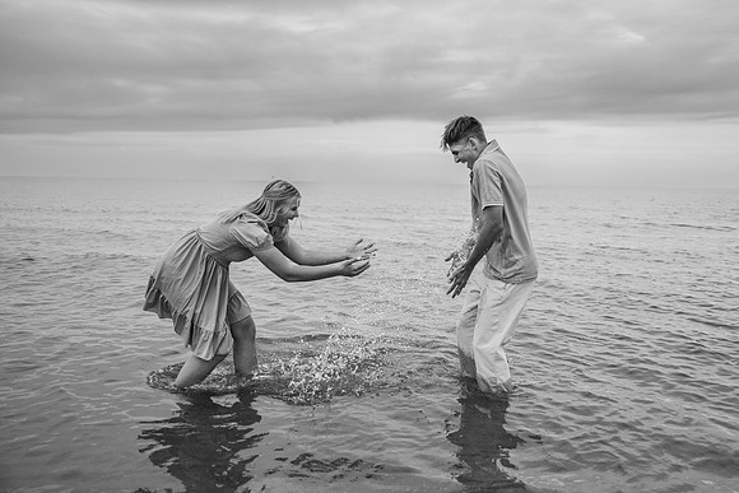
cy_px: 217
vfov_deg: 37.7
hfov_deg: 54.1
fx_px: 721
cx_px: 416
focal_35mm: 35
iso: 320
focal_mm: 31
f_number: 2.8
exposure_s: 1/1000
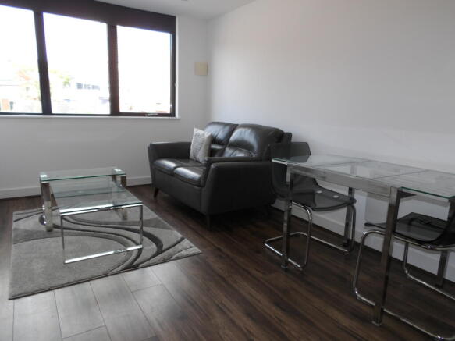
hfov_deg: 71.6
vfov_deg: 56.8
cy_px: 170
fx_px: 315
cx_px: 228
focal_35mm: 24
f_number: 4.1
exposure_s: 1/42
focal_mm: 4.3
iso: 100
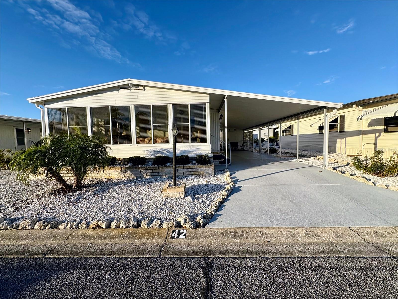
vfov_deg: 85.7
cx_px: 199
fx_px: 161
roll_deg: +1.1
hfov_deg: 102.1
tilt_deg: -2.2
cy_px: 150
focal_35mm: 14
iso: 50
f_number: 2.2
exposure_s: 1/1748
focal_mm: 2.22
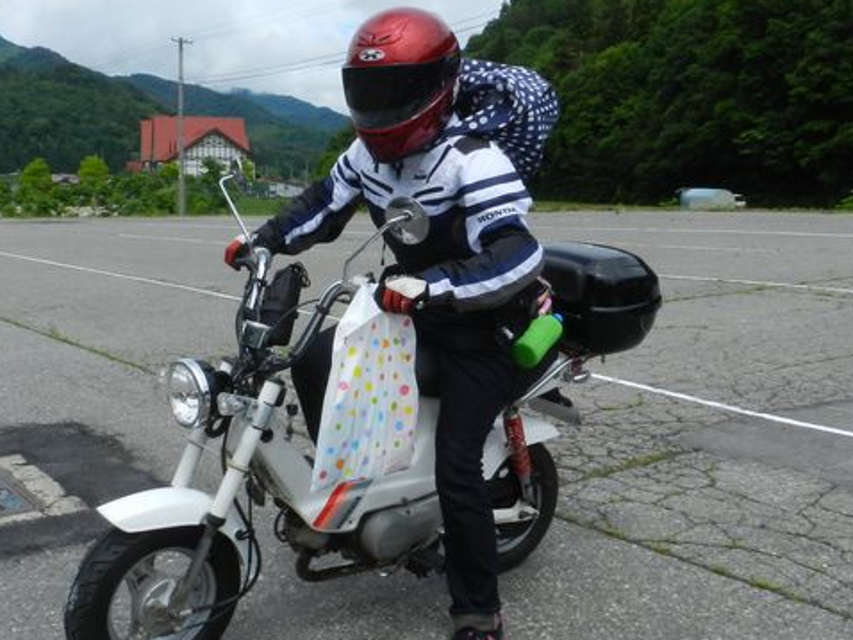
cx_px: 334
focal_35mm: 41
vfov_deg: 35.1
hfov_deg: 45.5
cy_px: 359
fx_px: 1011
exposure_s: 1/800
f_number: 7.1
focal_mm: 5
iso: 400
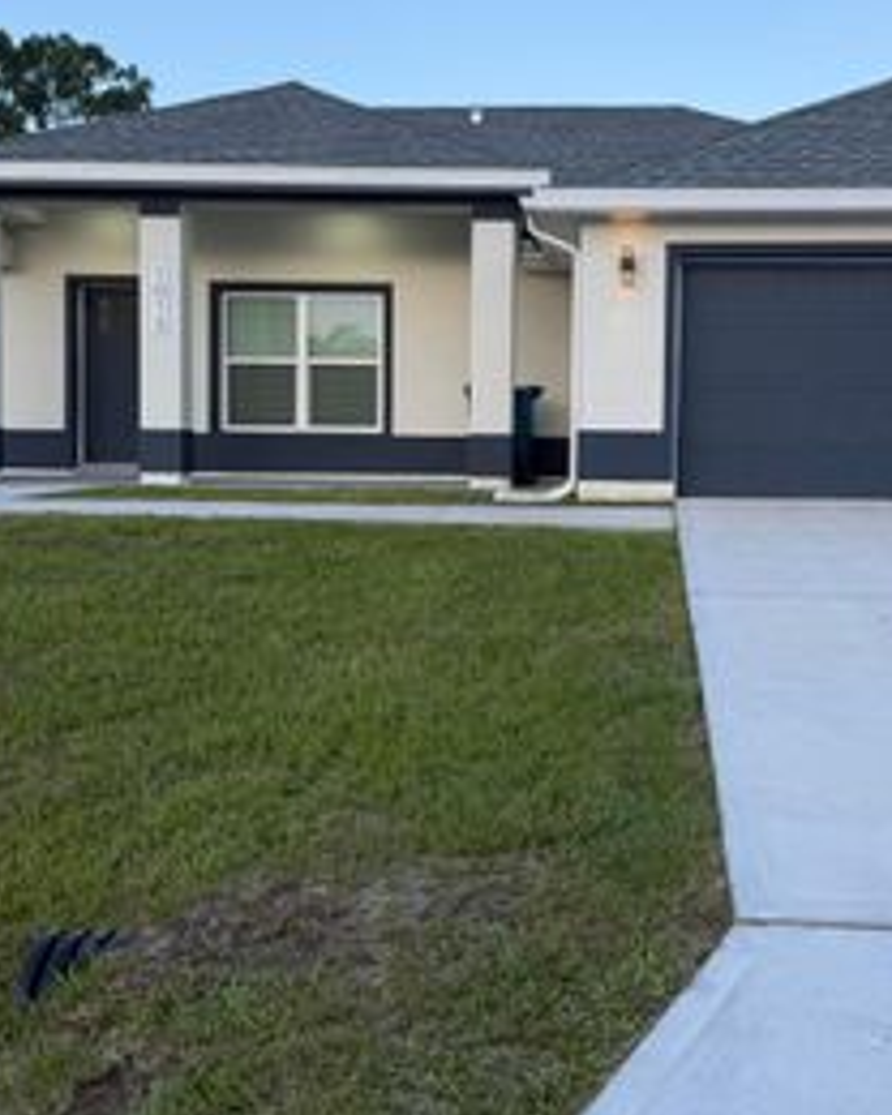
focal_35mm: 45
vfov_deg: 41.1
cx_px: 536
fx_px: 1485
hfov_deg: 33.3
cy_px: 487
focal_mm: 6.76
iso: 80
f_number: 1.78
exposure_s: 1/443
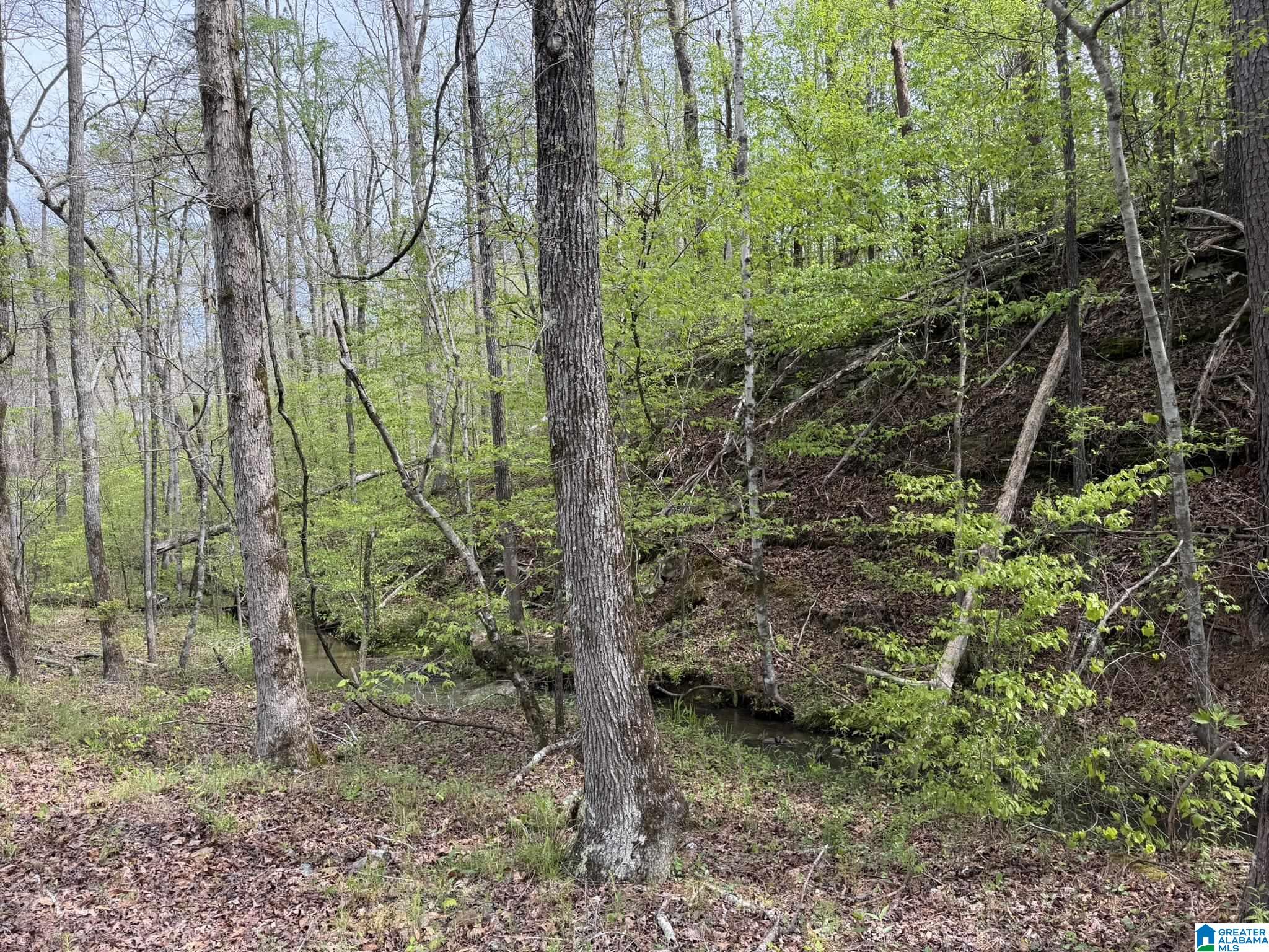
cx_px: 634
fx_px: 880
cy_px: 476
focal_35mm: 24
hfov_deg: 71.6
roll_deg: +2.5
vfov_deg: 56.8
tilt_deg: -0.1
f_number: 1.78
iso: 100
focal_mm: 6.76
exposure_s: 1/909
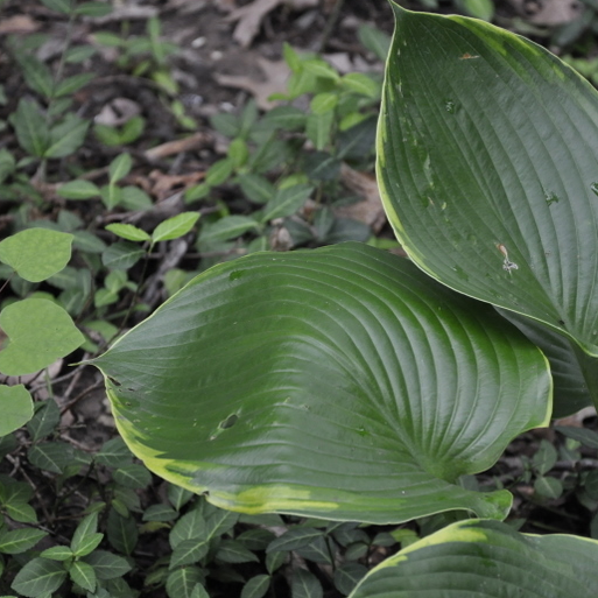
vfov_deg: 8.4
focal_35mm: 209
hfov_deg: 8.4
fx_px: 4078
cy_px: 302
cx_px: 337
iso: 1100
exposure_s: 1/125
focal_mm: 105
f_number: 5.6
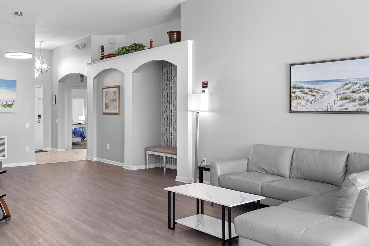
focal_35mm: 35
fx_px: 359
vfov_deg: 37.8
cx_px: 187
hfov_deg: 54.4
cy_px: 110
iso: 800
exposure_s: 1/13
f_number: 8
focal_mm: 31
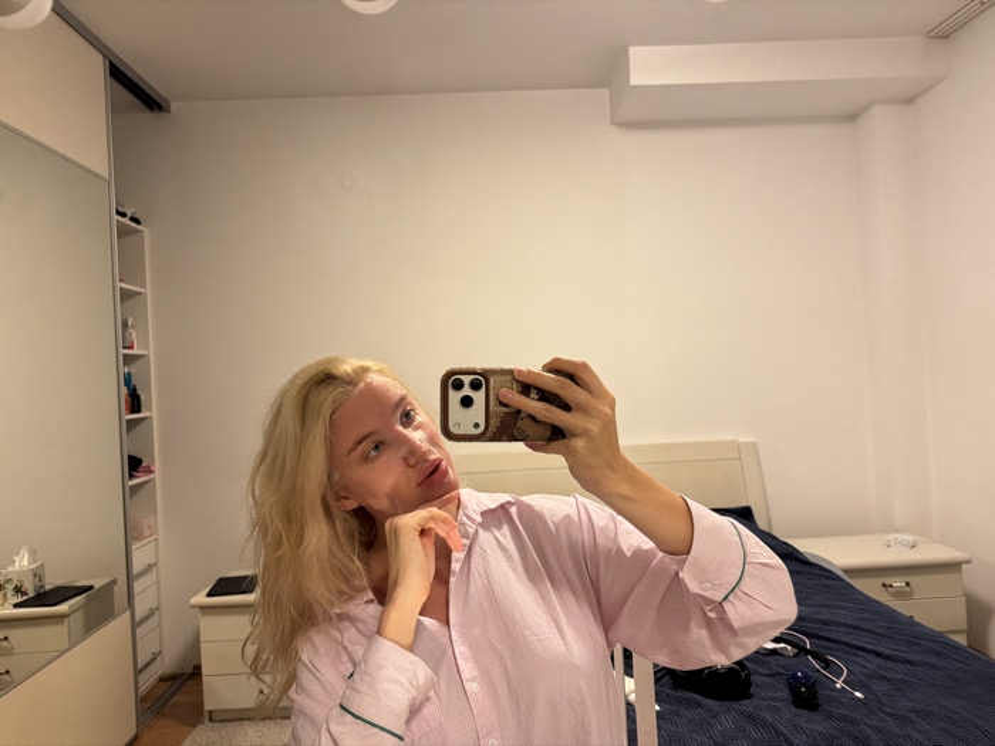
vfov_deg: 56.8
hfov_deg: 71.6
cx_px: 498
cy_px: 373
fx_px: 690
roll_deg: +2.6
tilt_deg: +0.9
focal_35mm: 24
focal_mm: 6.76
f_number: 1.78
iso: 400
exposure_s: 1/50
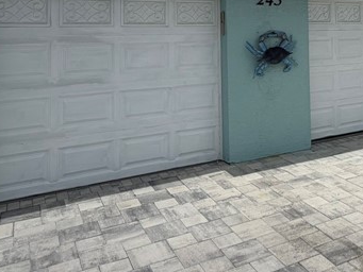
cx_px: 327
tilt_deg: +2.8
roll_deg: +0.8
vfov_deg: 32.3
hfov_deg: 41.3
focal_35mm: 42
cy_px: 17
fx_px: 441
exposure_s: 1/1497
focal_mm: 2.22
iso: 20
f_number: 2.2
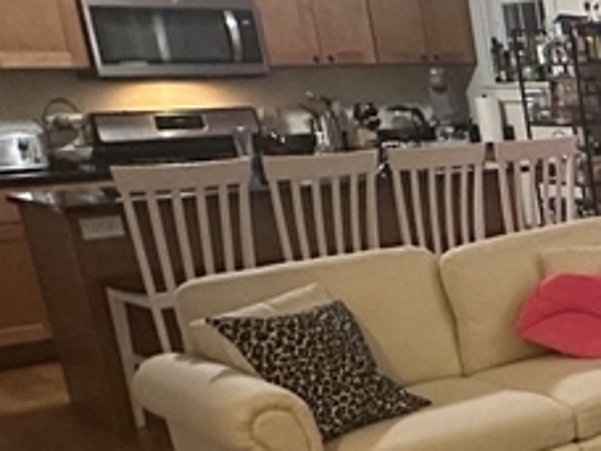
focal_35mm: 63
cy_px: 346
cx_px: 1046
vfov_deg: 23.0
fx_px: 1094
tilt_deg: -14.6
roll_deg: +1.3
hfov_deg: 21.6
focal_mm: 2.22
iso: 500
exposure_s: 1/60
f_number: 2.2
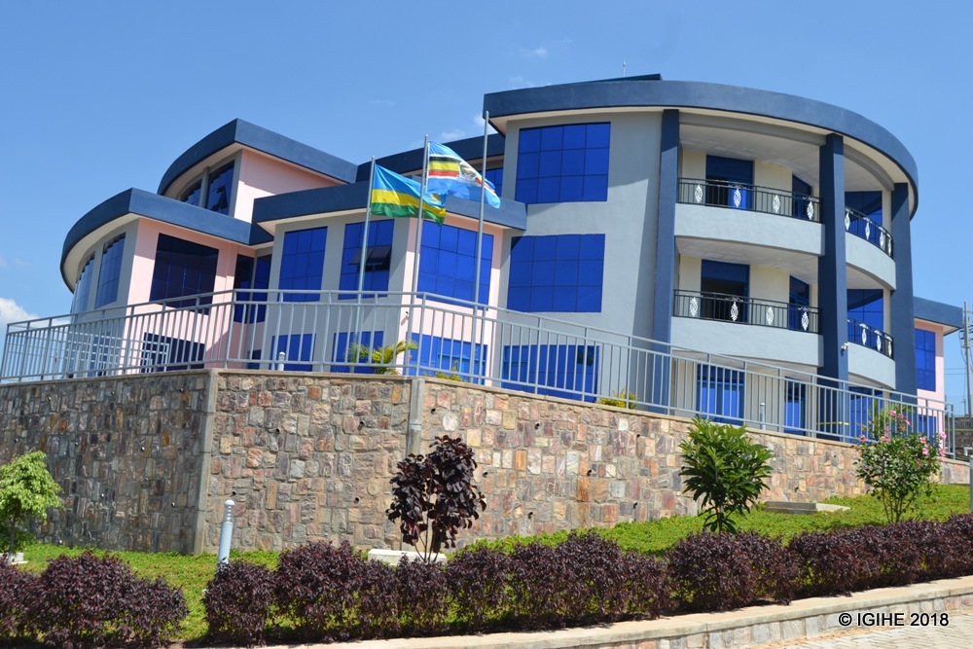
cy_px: 324
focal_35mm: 34
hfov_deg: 55.1
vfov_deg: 38.4
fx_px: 933
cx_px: 486
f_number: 7.1
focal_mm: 23
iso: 100
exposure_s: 1/250
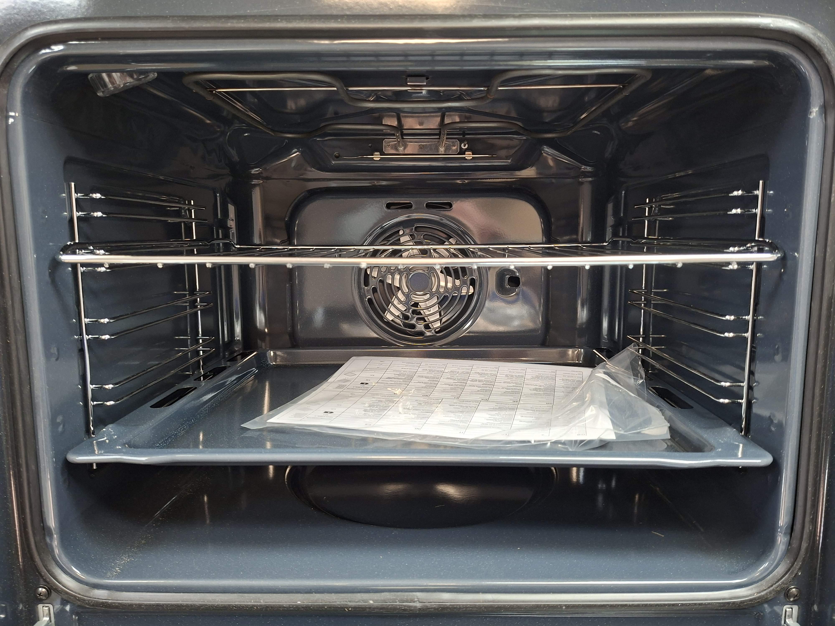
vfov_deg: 58.9
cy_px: 313
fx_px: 555
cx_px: 418
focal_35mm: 23
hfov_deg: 73.9
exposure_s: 1/33
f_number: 1.8
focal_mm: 5.54
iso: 400
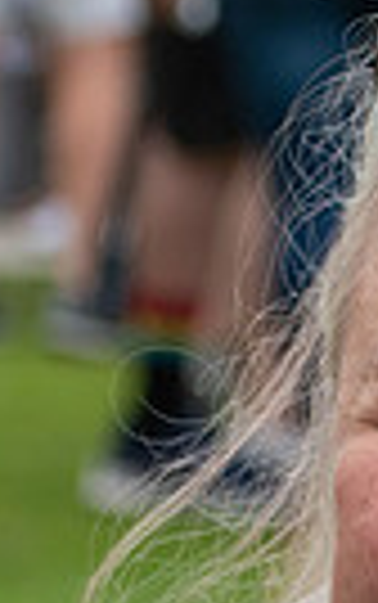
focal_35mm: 475
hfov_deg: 2.8
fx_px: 7813
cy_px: 727
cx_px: 608
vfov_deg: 4.4
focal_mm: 72
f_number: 5.6
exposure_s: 1/500
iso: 400
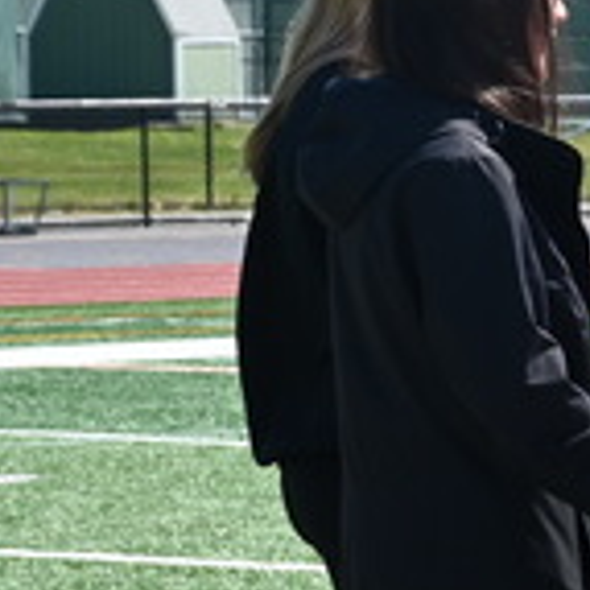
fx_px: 5978
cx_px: 1931
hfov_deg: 5.3
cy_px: 493
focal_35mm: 310
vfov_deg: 5.6
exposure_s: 1/320
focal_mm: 51
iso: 100
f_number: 6.3
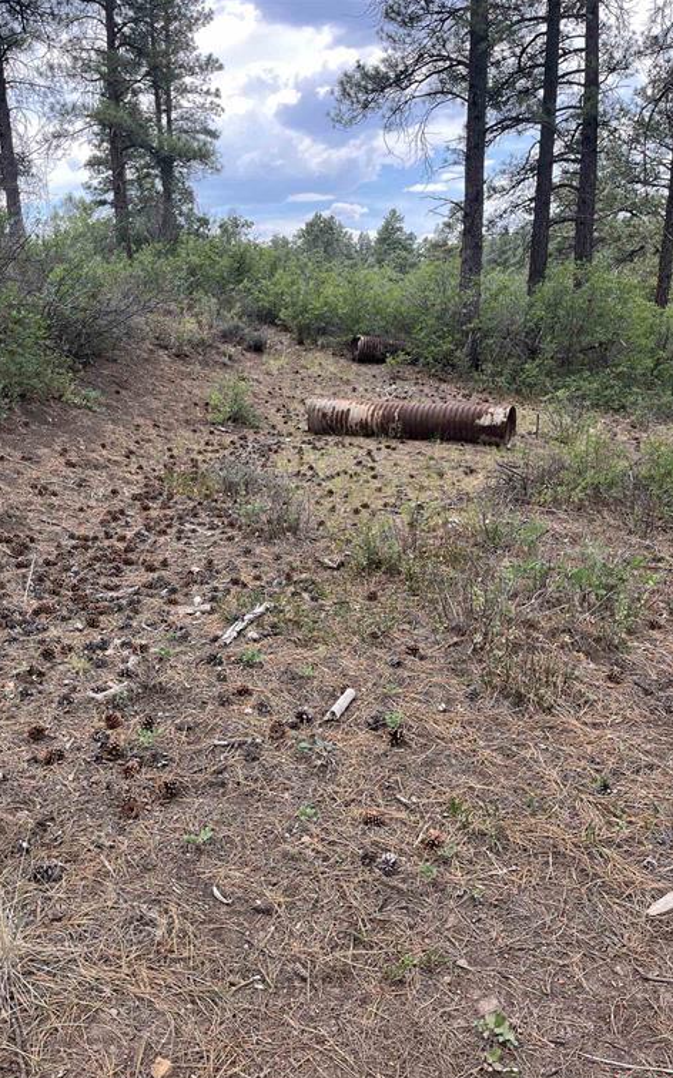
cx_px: 268
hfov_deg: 44.3
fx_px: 822
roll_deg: +2.1
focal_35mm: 28
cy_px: 546
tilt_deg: -17.7
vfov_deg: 66.5
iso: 50
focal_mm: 5.1
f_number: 1.6
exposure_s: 1/672
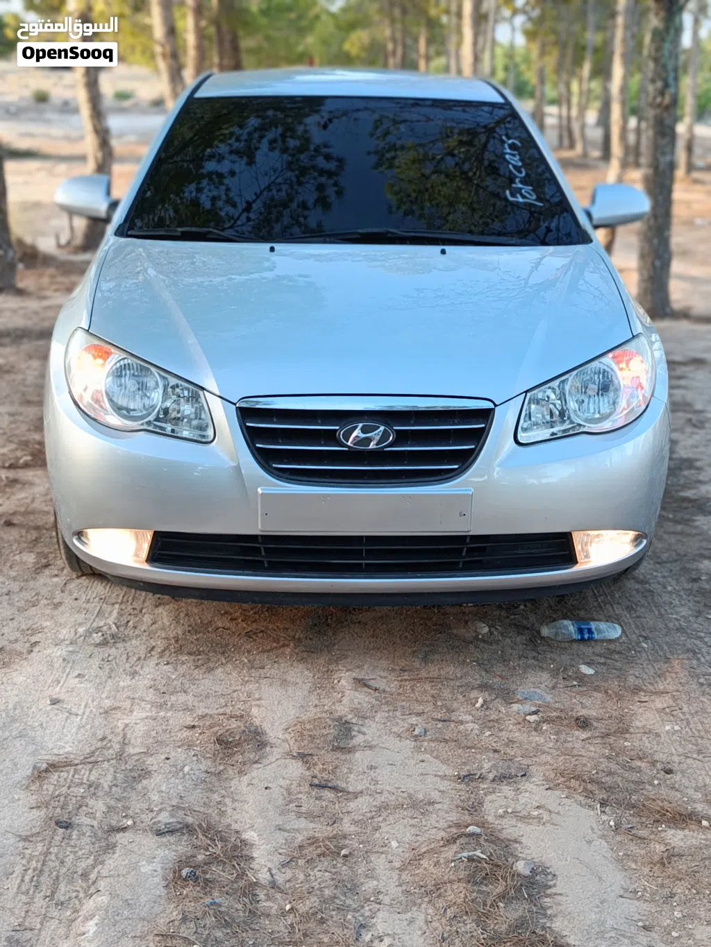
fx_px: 1314
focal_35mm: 48
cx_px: 356
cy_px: 474
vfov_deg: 39.7
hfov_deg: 30.3
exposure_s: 1/100
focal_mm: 5.24
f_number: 1.7
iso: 200
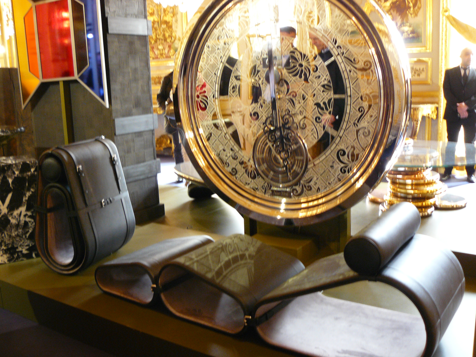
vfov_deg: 39.7
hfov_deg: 51.4
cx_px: 238
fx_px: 495
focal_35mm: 36
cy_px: 178
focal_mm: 6
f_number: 2.8
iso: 200
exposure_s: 1/6
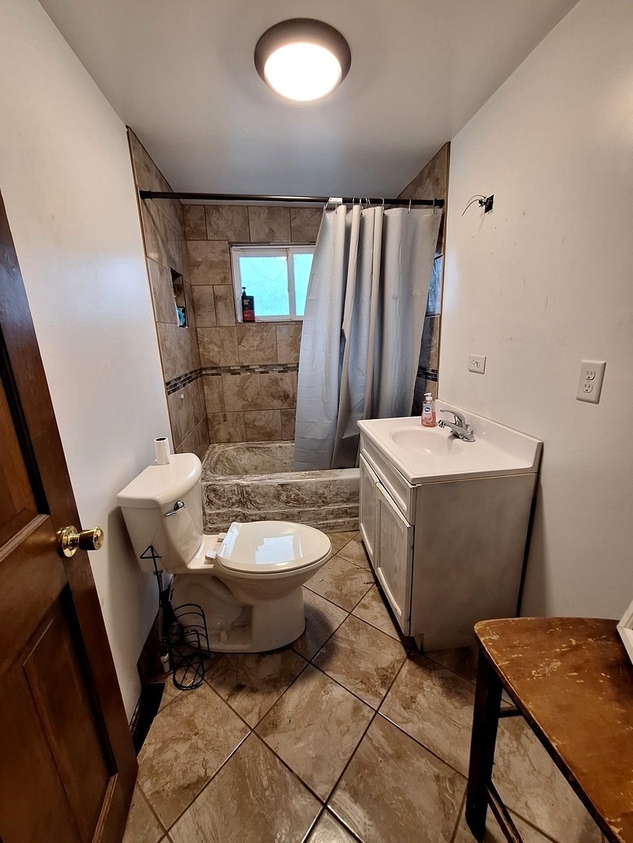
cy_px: 422
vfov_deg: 106.2
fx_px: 317
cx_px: 316
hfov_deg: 89.9
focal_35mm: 13
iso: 100
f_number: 2.2
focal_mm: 1.74
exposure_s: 1/50
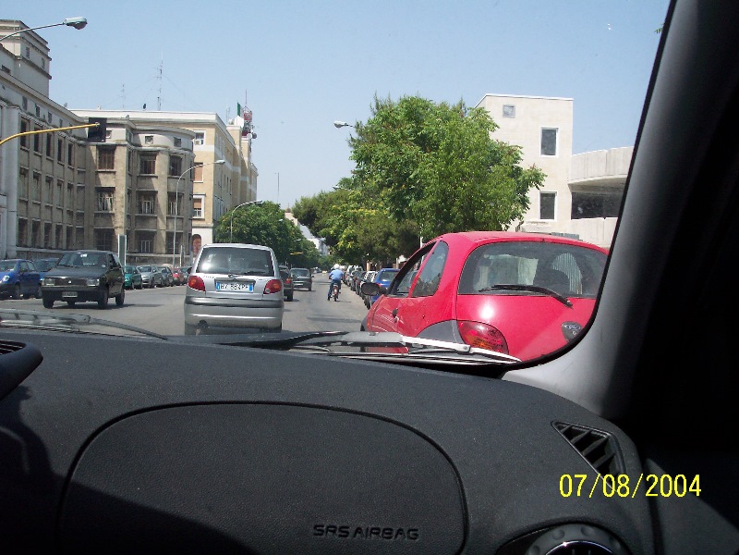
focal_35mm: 38
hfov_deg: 49.0
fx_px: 811
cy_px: 278
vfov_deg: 37.7
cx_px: 370
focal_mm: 8
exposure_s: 1/500
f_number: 4.8
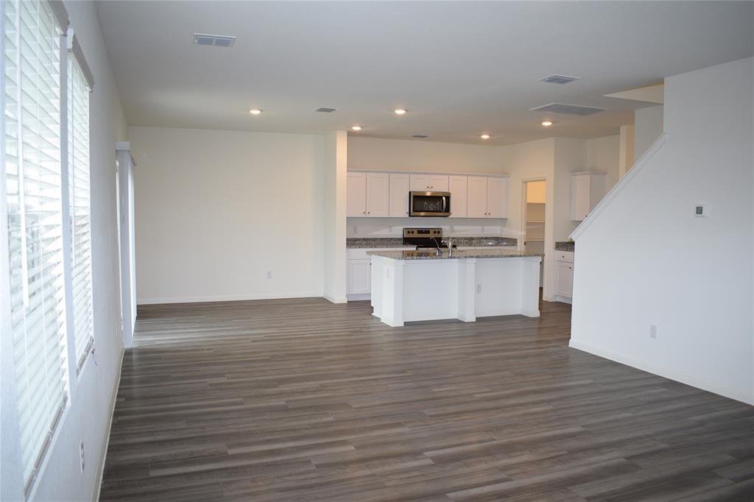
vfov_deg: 47.9
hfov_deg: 67.4
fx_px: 565
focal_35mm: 27
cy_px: 251
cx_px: 377
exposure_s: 1/60
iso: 400
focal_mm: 18
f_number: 4
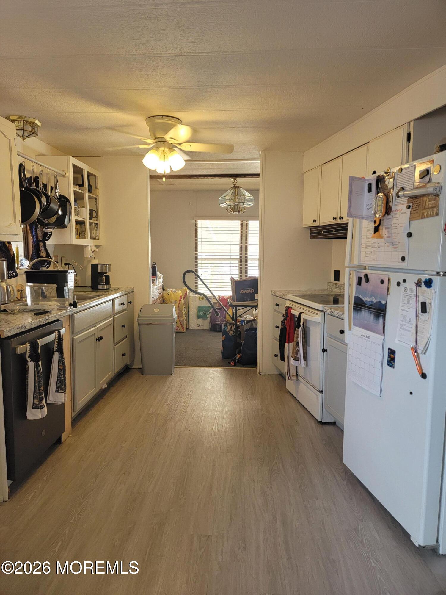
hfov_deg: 56.8
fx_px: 412
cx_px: 223
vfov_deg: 71.6
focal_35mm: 24
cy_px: 298
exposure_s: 1/60
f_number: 1.8
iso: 160
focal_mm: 6.7
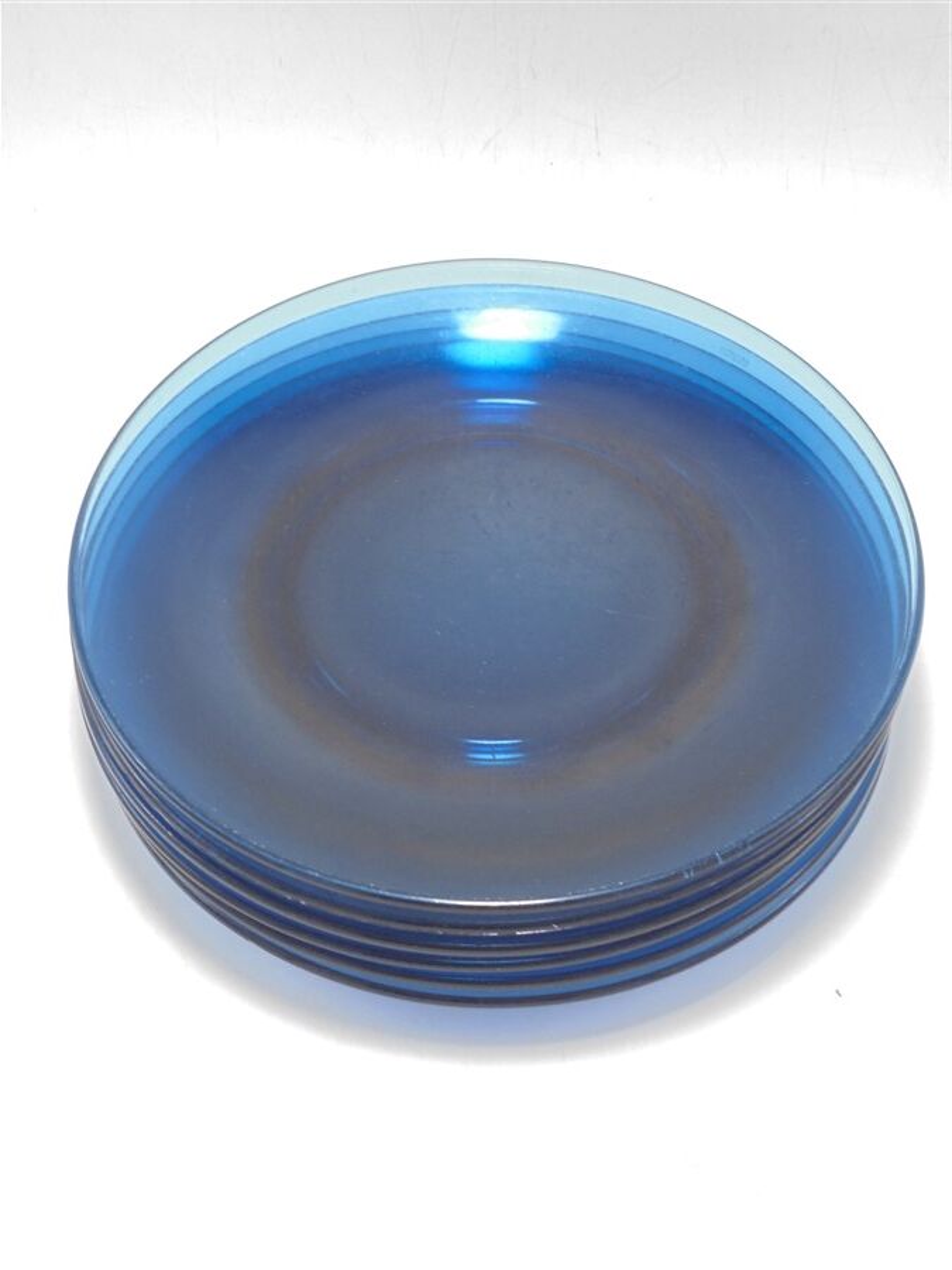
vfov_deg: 38.9
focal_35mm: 49
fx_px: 1797
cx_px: 476
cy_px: 635
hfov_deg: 29.7
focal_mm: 8.9
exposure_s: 1/30
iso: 160
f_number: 4.8
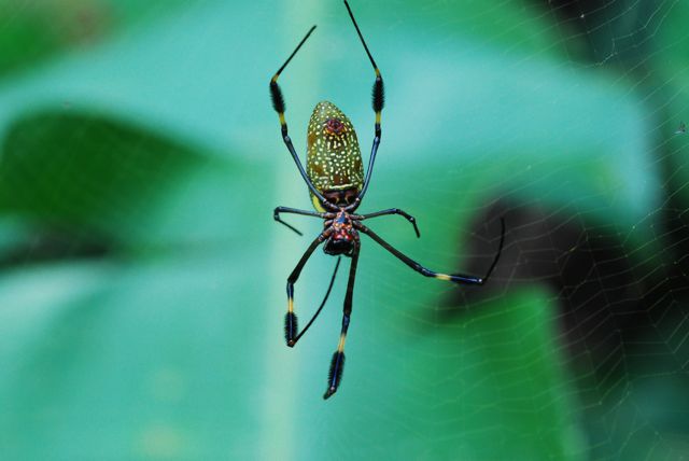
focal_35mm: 135
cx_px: 344
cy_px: 230
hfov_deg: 15.2
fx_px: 2586
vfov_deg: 10.2
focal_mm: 90
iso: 800
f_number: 6.3
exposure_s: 1/200
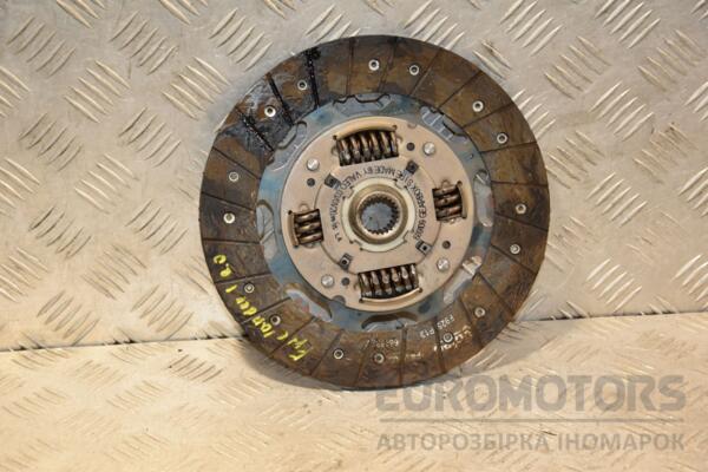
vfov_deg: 14.7
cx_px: 354
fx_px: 1829
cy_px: 236
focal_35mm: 93
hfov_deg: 21.9
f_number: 5.3
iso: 800
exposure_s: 1/160
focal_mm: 62
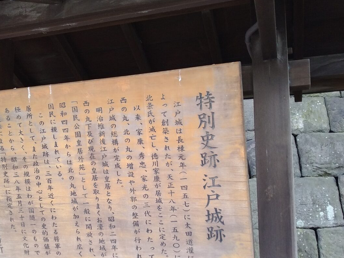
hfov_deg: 45.6
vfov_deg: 35.0
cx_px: 140
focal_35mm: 41
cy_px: 154
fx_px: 407
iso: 200
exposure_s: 1/60
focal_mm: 3.61
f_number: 1.8
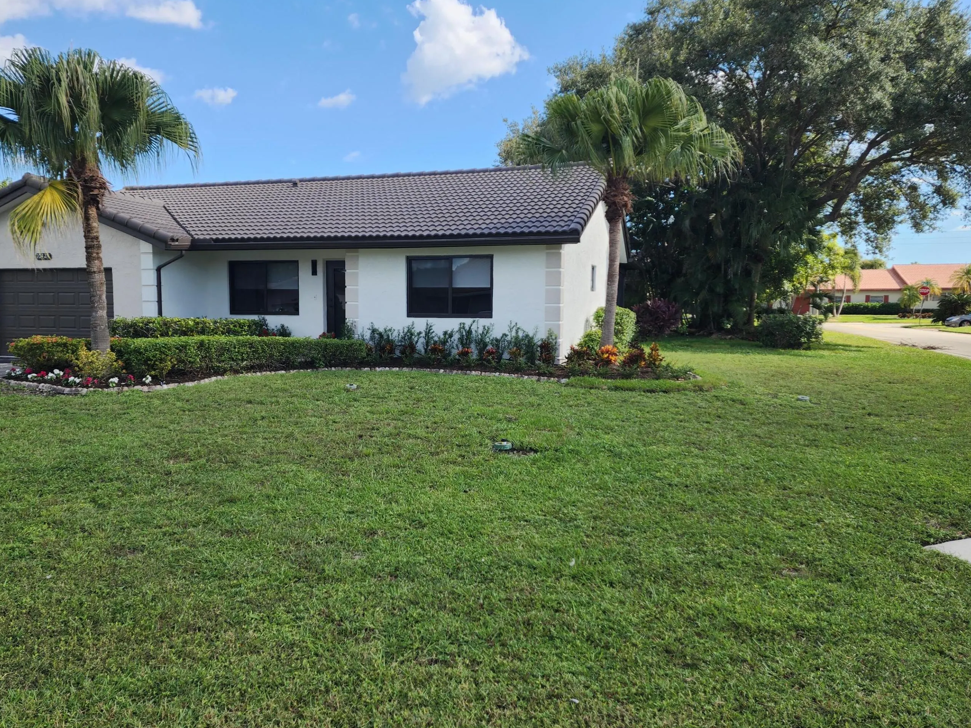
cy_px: 365
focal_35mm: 26
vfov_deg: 53.1
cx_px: 436
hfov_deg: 67.1
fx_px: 729
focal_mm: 6.4
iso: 12
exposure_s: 1/497
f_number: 1.8
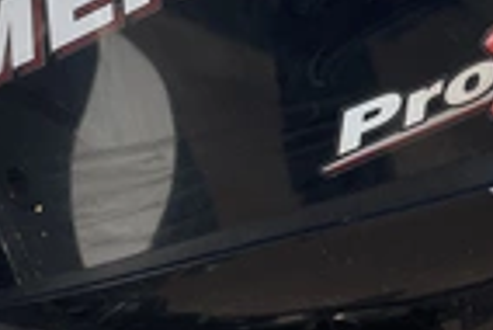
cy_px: -45
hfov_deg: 23.6
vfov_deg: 15.6
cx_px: 375
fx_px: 1165
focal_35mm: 85
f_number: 1.8
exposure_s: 1/1626
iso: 25
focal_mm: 3
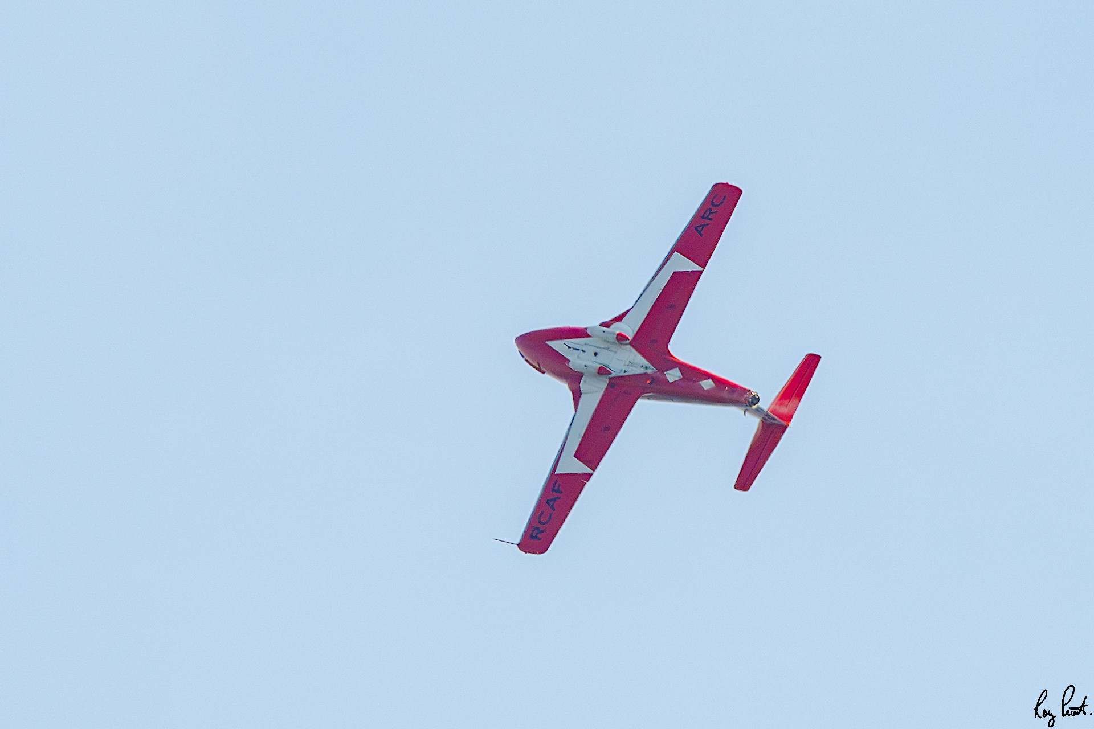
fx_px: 12762
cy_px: 364
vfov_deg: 3.3
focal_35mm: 420
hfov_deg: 4.9
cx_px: 547
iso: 2000
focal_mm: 420
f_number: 6.3
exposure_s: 1/3200
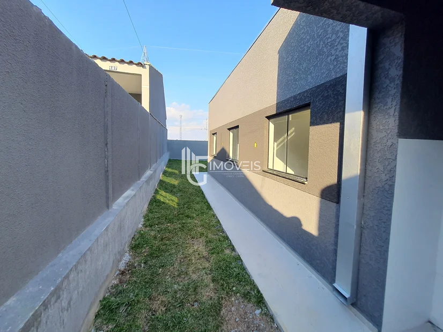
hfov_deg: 106.2
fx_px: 166
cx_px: 222
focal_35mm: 13
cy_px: 166
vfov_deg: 89.9
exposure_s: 1/384
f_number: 2.2
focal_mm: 1.74
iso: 50
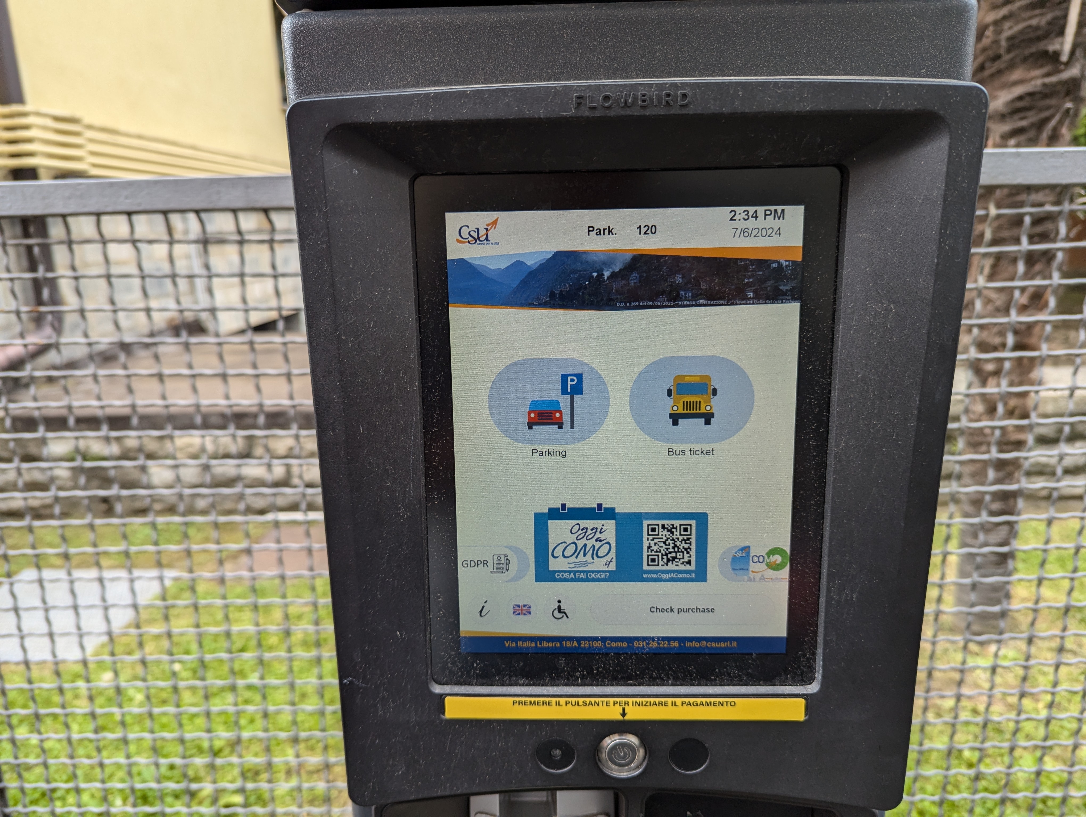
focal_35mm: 24
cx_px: 543
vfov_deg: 56.9
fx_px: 754
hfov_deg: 71.5
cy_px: 408
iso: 44
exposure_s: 1/139
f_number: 1.85
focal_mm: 6.81
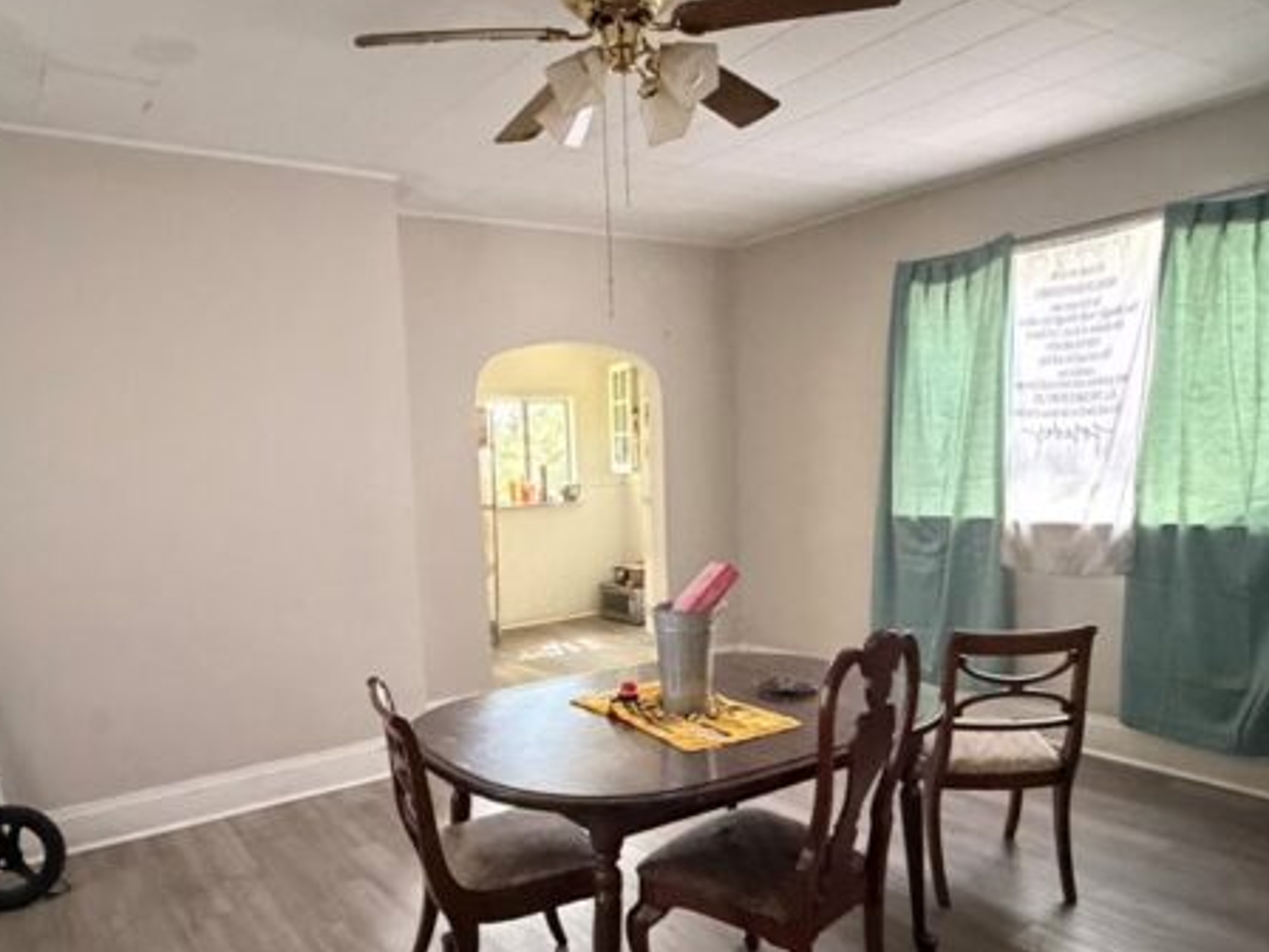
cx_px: 547
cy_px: 586
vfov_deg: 54.3
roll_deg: +2.6
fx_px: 916
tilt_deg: -8.6
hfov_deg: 69.1
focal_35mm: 25
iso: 1250
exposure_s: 1/52
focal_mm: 2.22
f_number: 2.2
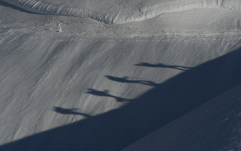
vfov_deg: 9.2
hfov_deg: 14.6
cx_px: 120
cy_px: 84
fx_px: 939
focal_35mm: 143
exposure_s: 1/1300
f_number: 8
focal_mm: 67
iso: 200
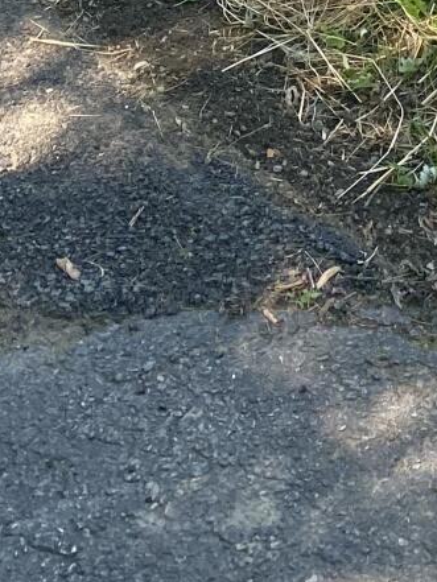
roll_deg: +1.4
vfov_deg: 13.3
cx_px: 481
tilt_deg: -12.3
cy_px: -734
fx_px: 1985
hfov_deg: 12.4
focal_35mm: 118
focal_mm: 4.25
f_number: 1.8
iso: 32
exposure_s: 1/349
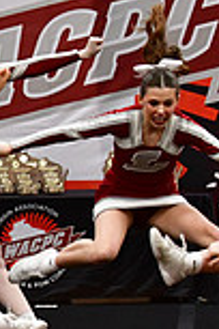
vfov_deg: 5.2
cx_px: -391
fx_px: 3641
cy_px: 251
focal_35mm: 399
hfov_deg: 3.4
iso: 4000
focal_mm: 70
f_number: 4
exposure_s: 1/500
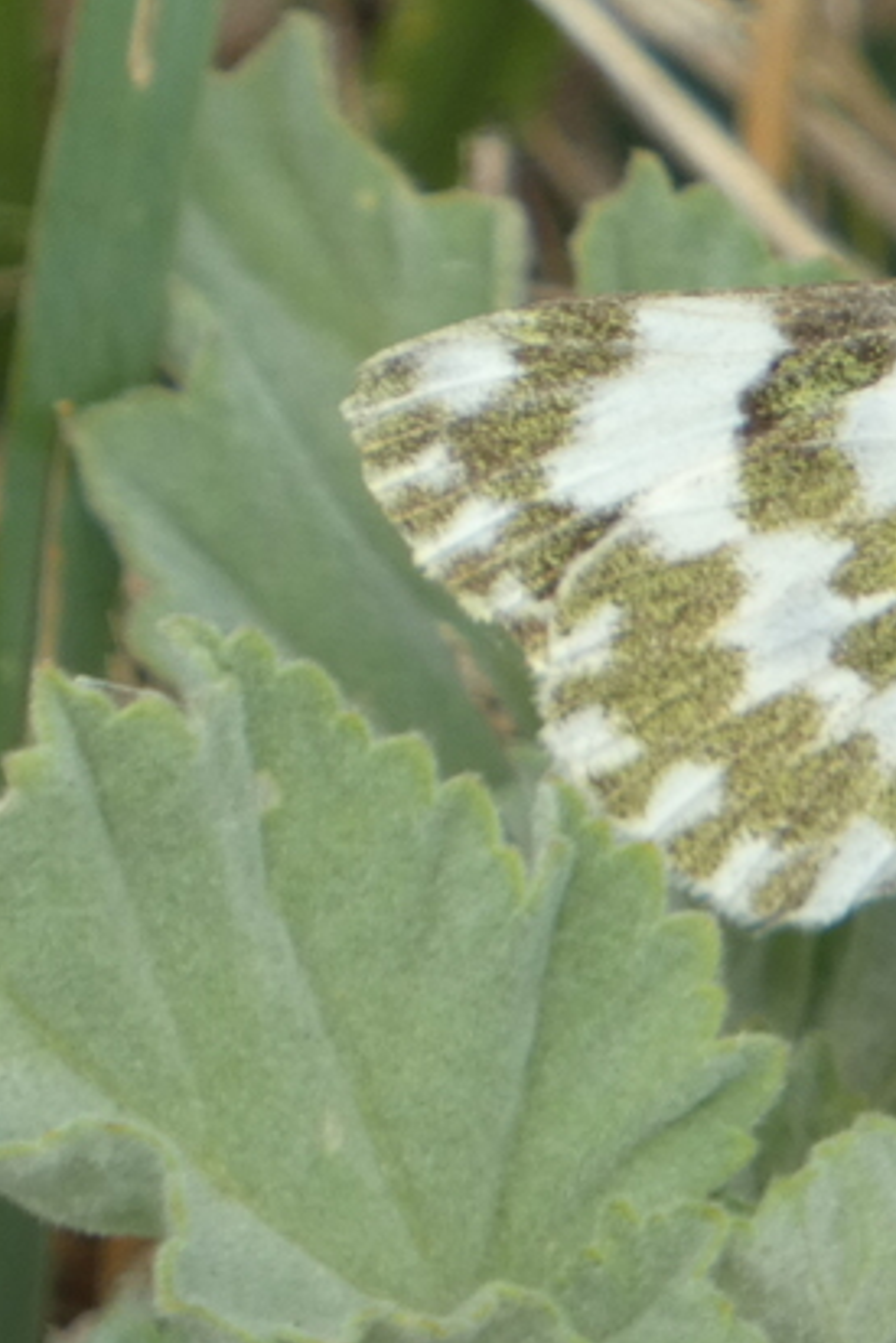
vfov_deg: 1.0
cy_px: 587
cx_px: 1165
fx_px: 73591
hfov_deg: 0.7
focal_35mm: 1973
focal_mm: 164.2
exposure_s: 1/125
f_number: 5.6
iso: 100
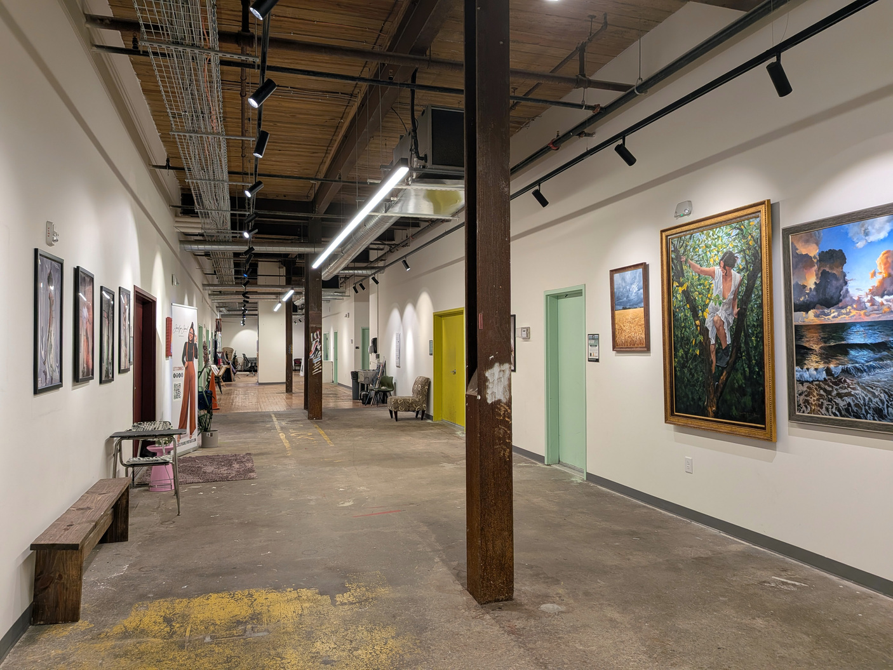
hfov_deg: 71.6
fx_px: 619
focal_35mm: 24
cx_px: 446
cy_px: 335
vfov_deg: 56.8
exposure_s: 1/40
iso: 45
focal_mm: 4.53
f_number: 1.7
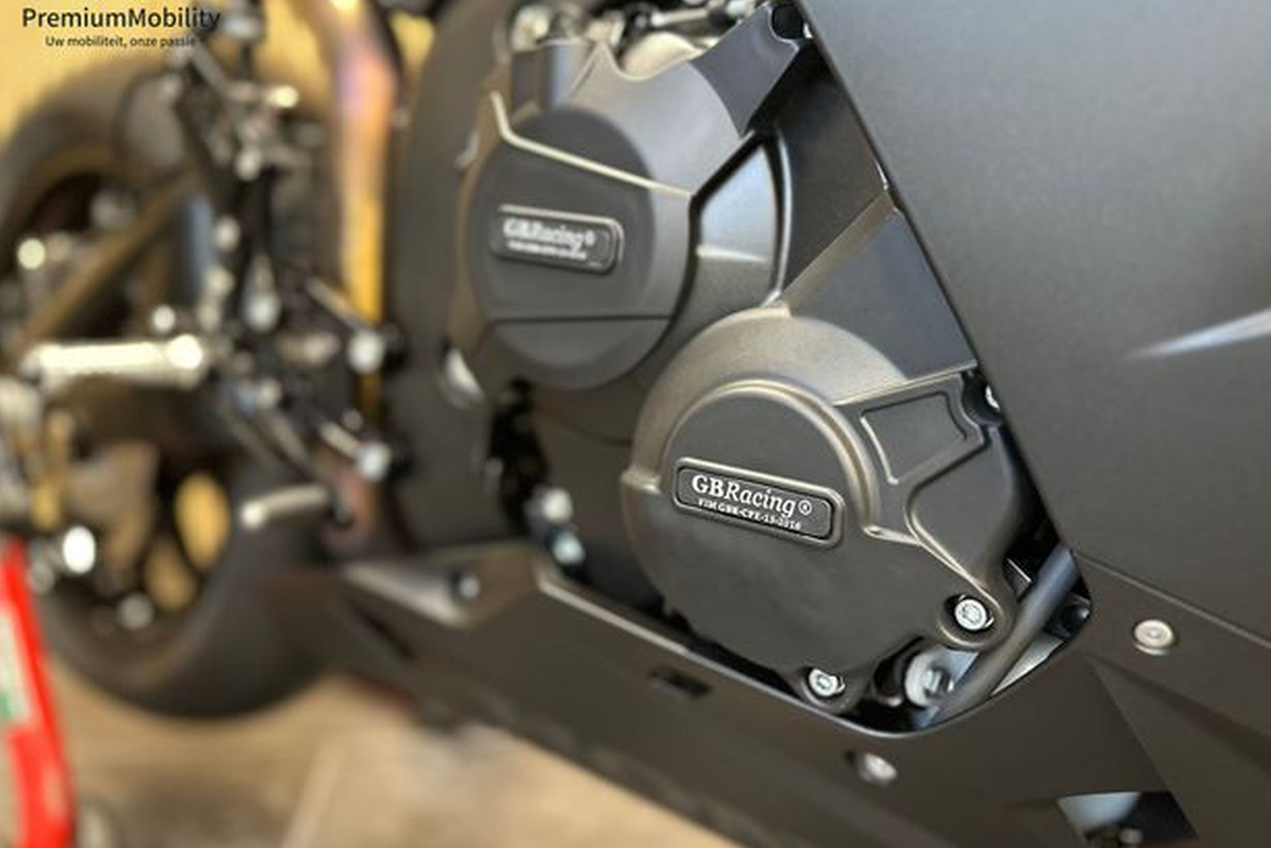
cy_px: 407
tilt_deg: -5.7
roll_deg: -1.7
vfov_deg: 49.6
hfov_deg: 69.4
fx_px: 918
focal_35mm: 26
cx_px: 652
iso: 640
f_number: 1.78
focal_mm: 6.86
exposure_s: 1/33
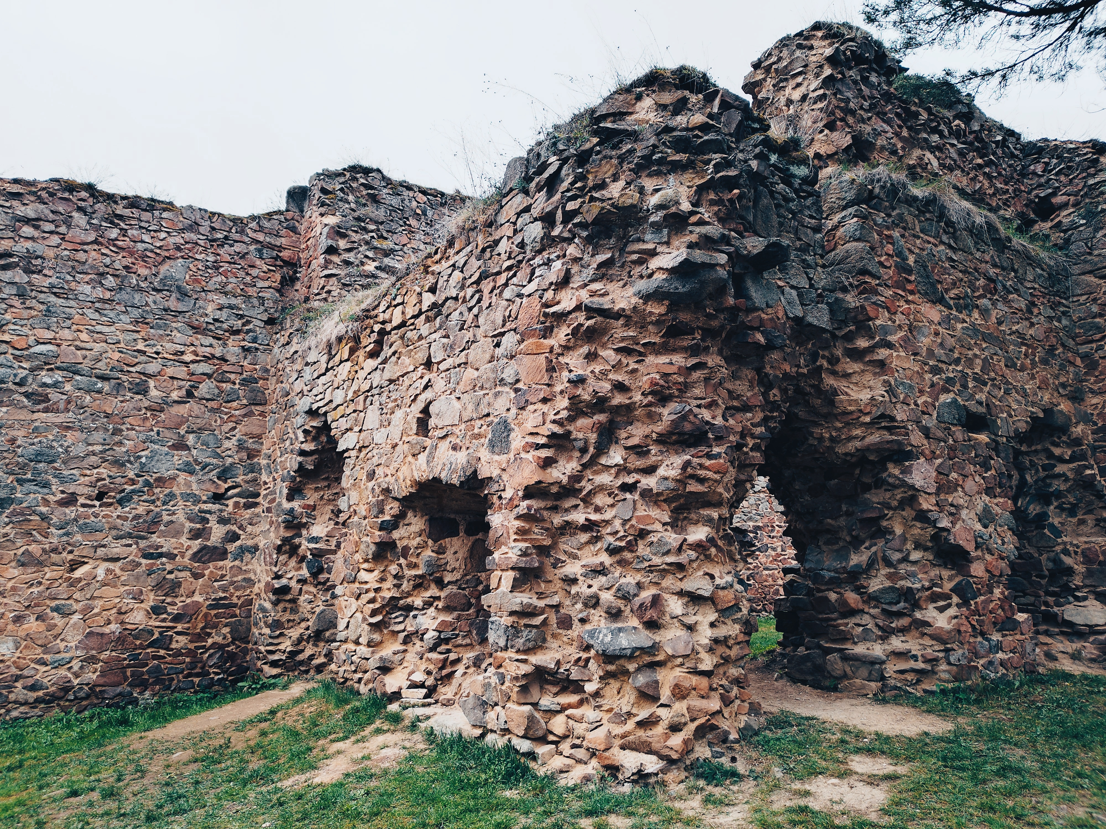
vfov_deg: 56.8
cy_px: 414
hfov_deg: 71.6
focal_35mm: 24
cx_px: 553
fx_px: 767
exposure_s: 1/111
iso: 50
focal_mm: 5.89
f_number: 1.89
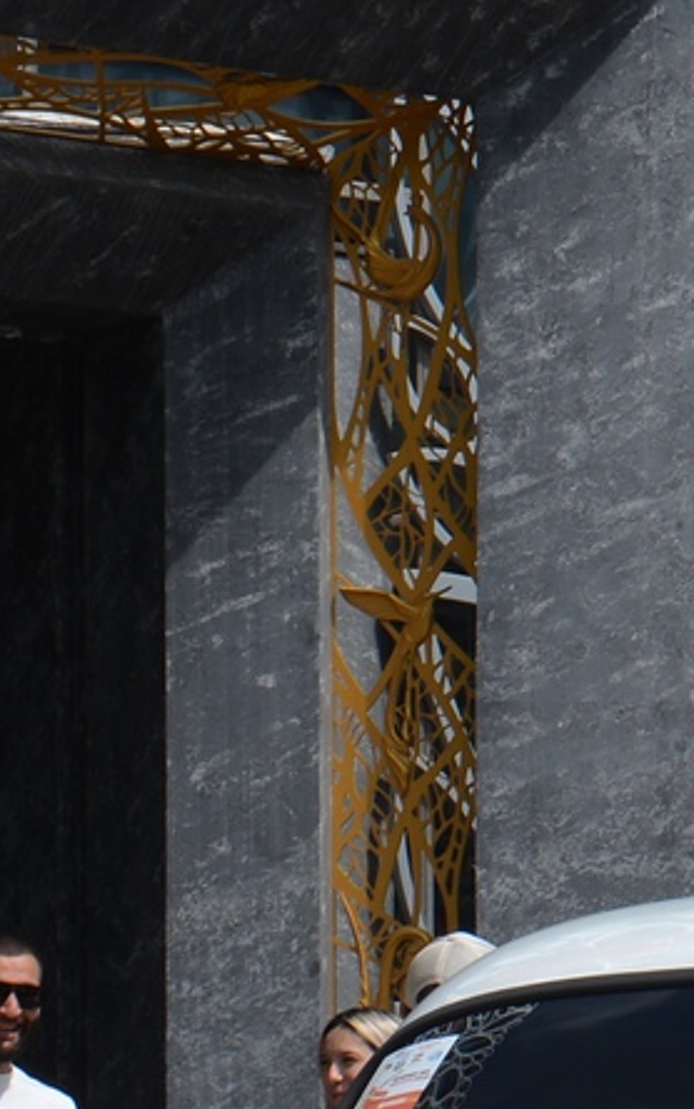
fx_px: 6861
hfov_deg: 5.7
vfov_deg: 9.2
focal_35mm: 227
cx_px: 1041
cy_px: 1139
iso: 100
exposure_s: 1/320
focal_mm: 44
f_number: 9
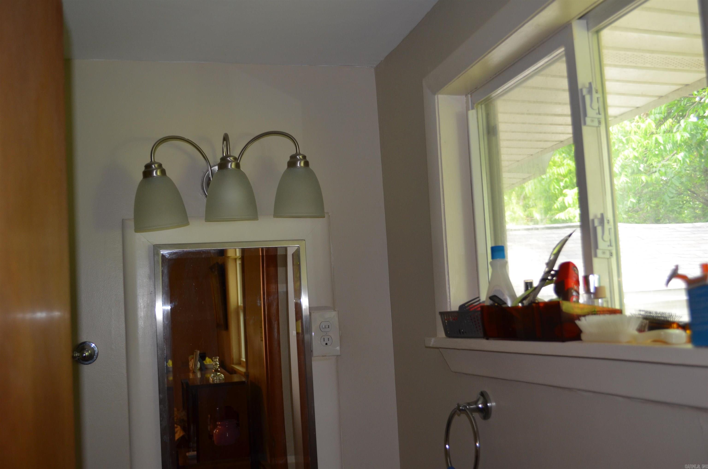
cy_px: 234
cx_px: 354
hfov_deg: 49.6
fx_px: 765
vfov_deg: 34.1
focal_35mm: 39
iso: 400
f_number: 4.2
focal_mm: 26
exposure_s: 1/60
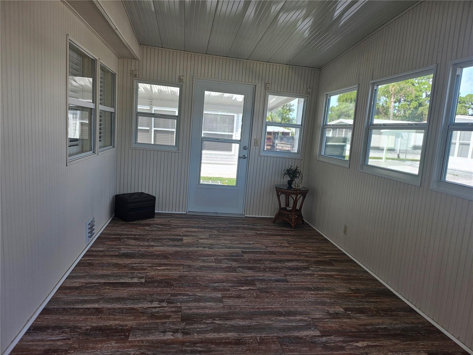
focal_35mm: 24
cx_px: 236
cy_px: 178
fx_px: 328
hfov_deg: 71.6
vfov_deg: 56.8
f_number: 1.8
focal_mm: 5
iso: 50
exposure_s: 1/490
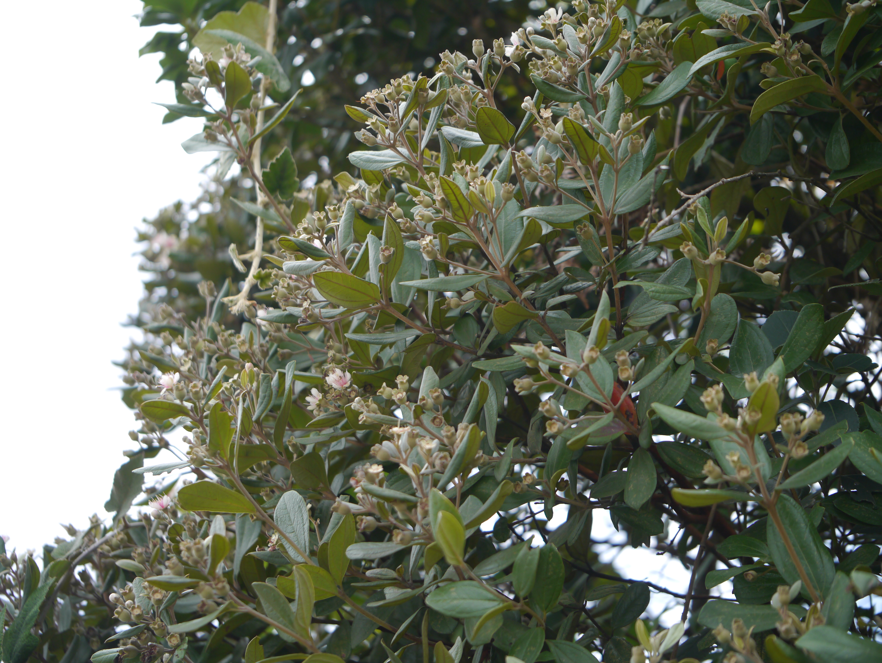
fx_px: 2294
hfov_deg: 21.8
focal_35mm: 90
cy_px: 332
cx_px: 441
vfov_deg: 16.4
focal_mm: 45
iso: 160
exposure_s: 1/800
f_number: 2.8
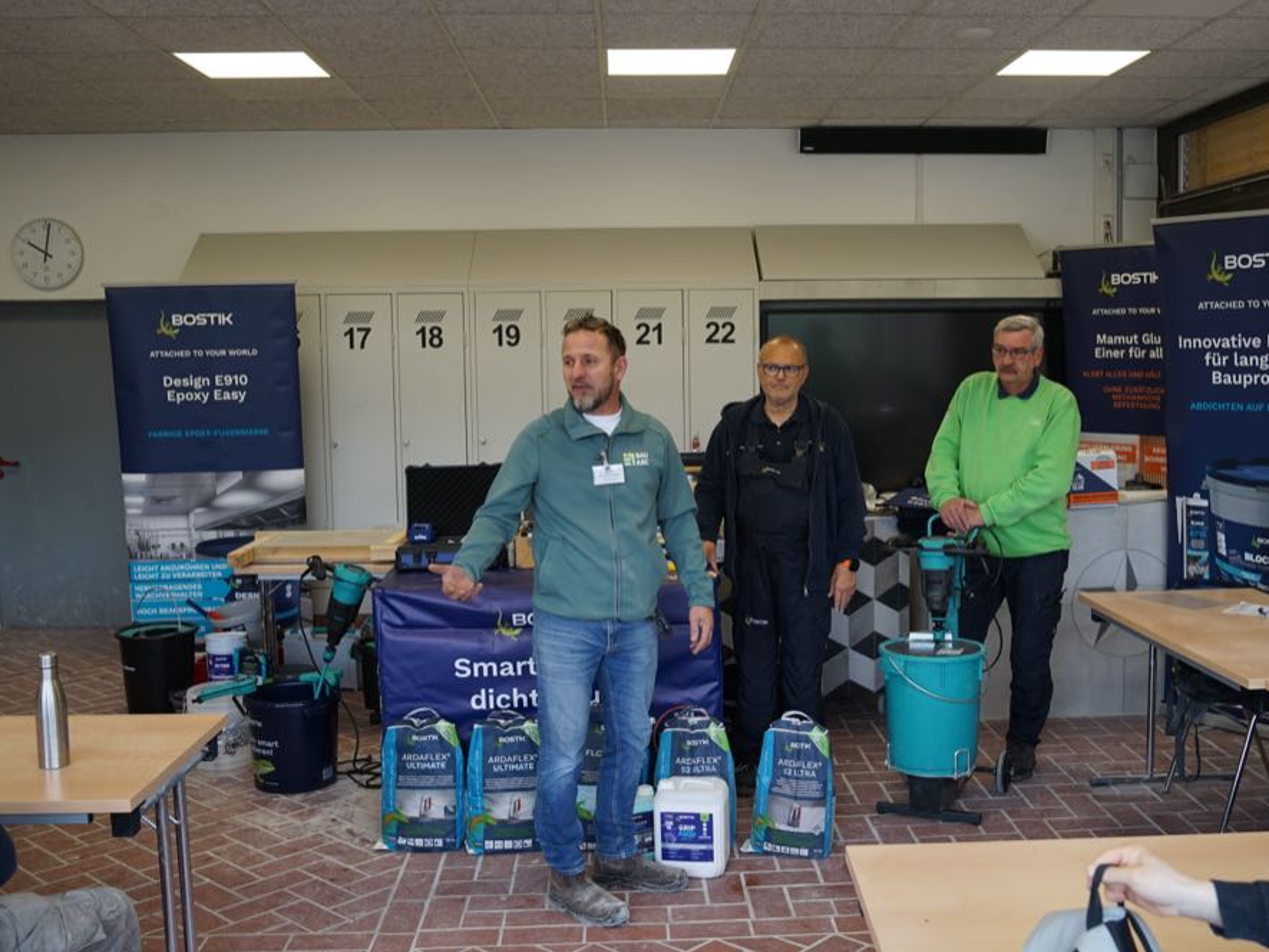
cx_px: 707
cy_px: 476
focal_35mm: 38
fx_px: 1393
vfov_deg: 37.7
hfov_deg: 48.9
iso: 400
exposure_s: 1/160
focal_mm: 35
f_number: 4
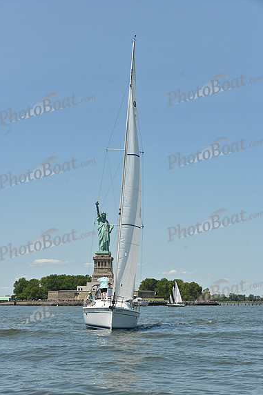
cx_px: 132
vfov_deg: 28.5
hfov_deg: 19.2
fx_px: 778
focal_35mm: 71
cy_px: 198
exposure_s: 1/1600
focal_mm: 70
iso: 320
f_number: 9
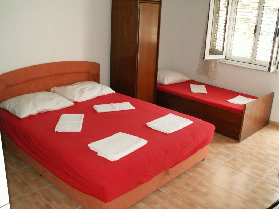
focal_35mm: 35
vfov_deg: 40.7
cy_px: 104
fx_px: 282
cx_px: 140
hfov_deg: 52.6
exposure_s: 1/50
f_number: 2.8
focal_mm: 5.86
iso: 160
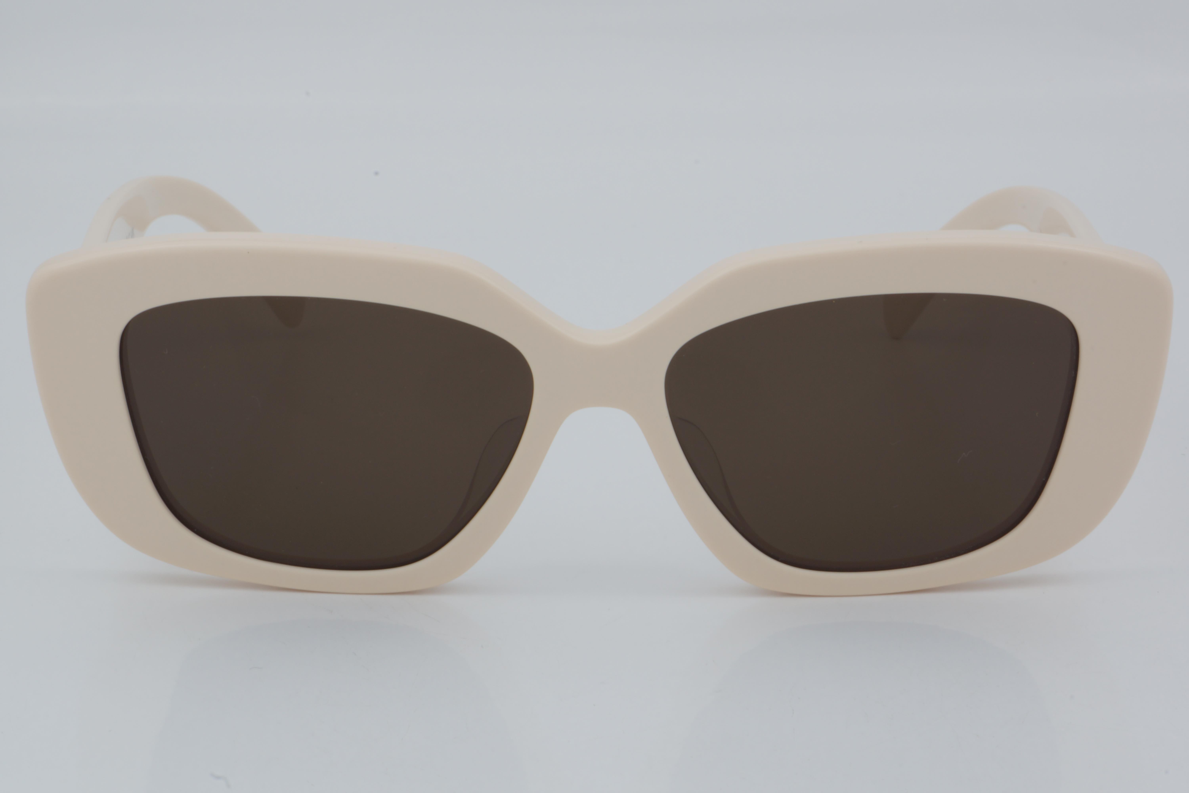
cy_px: 396
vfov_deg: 16.6
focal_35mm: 82
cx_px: 594
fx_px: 2725
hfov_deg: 24.6
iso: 100
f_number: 32
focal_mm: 55
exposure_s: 1/4
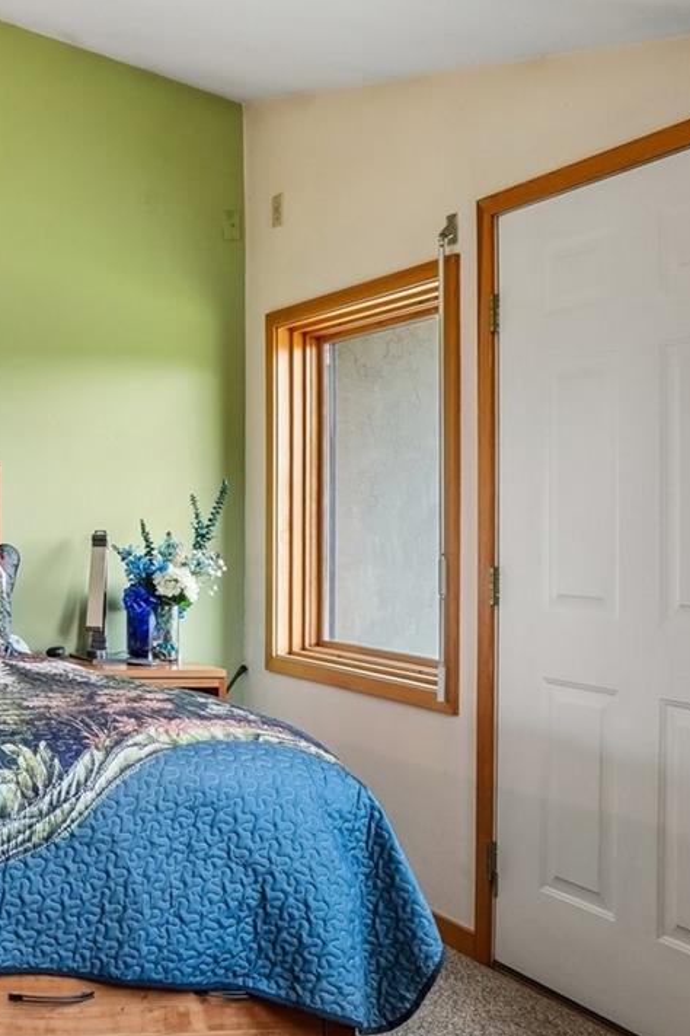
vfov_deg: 51.7
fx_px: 1067
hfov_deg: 27.4
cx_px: -290
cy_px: 514
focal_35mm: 37
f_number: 8
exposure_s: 1/30
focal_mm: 11
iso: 500
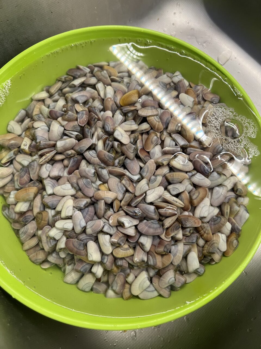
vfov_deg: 67.3
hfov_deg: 53.1
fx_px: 261
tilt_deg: -74.2
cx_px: 130
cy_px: 174
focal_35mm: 26
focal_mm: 5.7
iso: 250
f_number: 1.5
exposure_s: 1/59
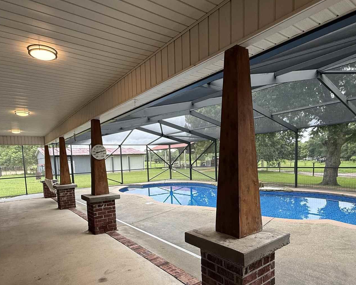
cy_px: 182
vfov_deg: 62.1
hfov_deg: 75.0
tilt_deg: -5.1
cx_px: 171
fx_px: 232
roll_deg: +2.2
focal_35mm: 22
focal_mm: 2.22
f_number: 2.2
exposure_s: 1/120
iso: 80
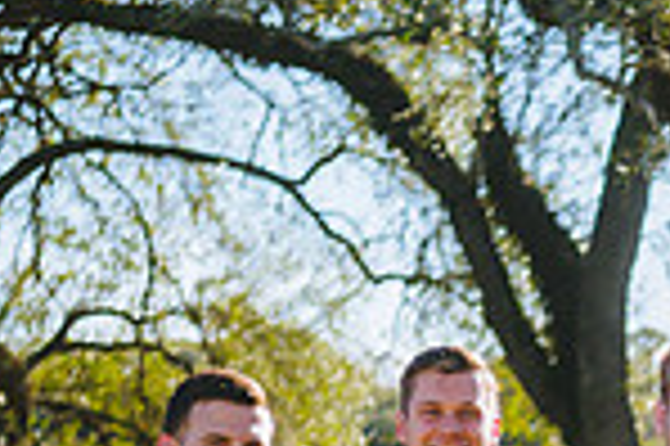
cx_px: 879
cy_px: 739
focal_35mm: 219
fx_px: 4071
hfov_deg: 9.2
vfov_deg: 6.2
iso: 640
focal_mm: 55
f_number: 2.8
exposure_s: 1/6400
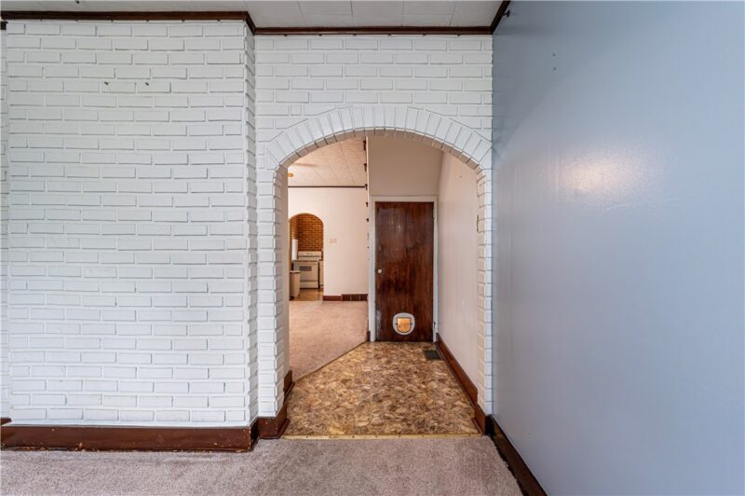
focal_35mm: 14
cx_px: 372
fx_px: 289
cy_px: 248
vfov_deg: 81.1
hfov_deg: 104.3
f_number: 9
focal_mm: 14
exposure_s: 1/60
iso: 2000
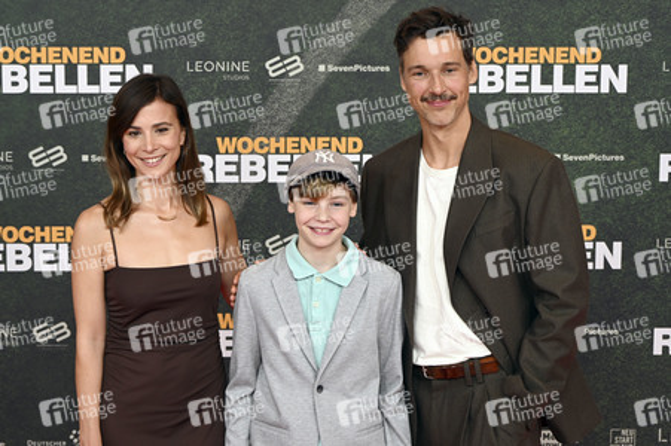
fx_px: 1080
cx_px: 336
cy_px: 223
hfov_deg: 34.5
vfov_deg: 23.3
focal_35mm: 58
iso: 1250
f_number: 8
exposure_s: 1/200
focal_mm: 58
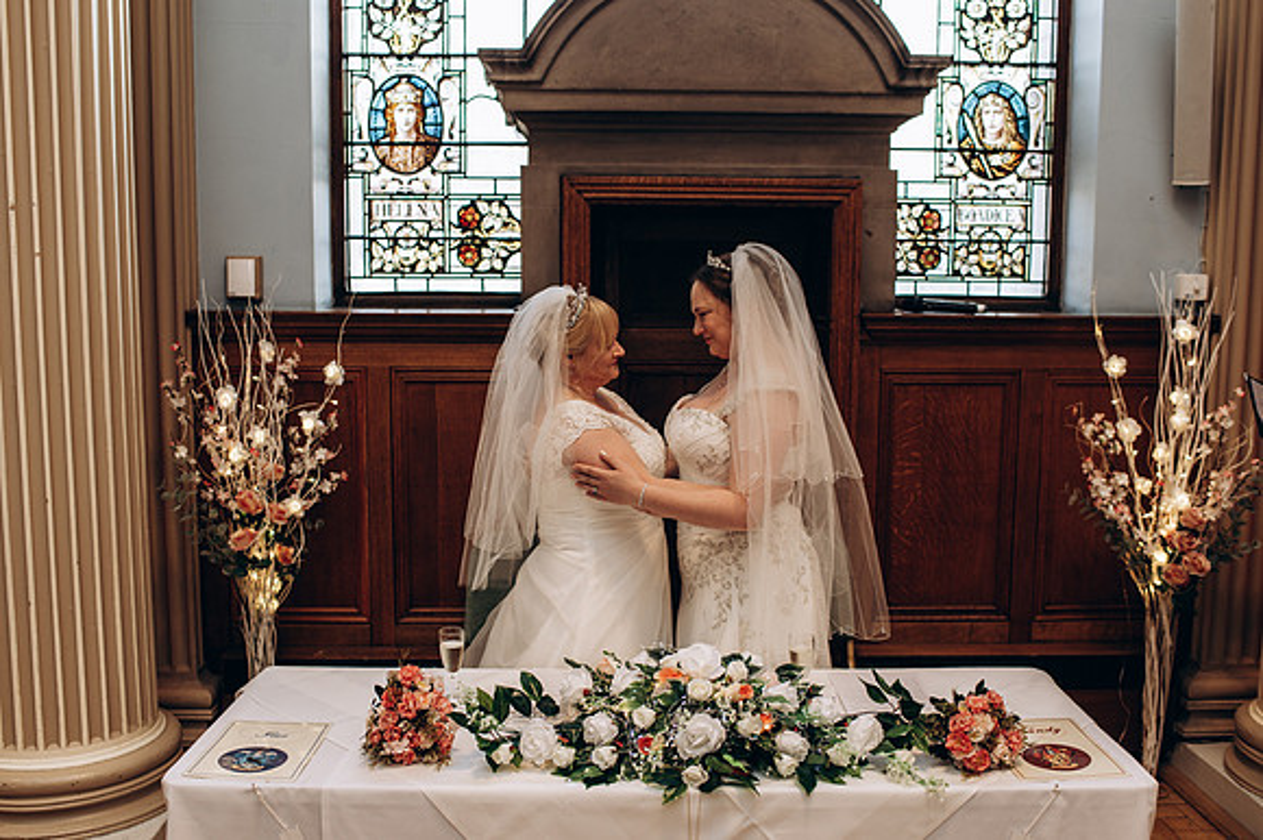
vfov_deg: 37.0
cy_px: 420
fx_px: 1257
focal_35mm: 36
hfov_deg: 53.3
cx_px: 632
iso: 250
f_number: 2.8
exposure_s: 1/80
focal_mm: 35
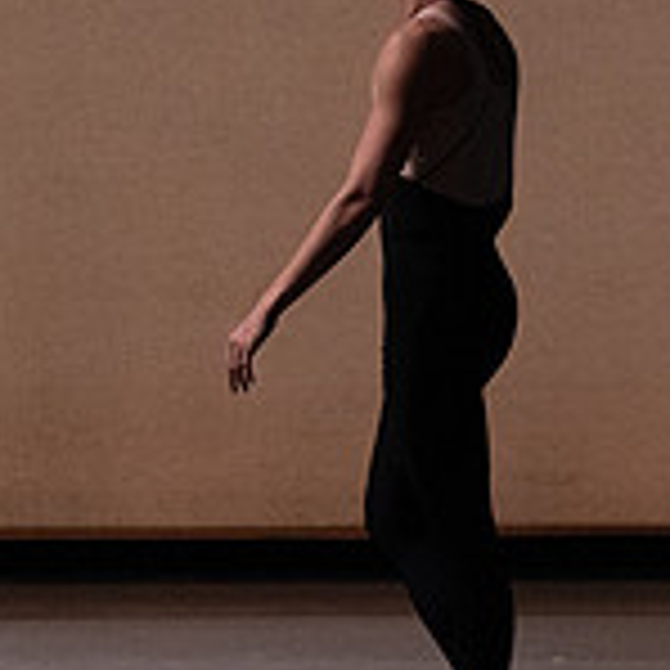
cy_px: 92
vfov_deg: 2.9
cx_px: 490
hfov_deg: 2.9
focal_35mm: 601
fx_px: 13161
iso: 12800
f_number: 6.3
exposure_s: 1/500
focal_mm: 182
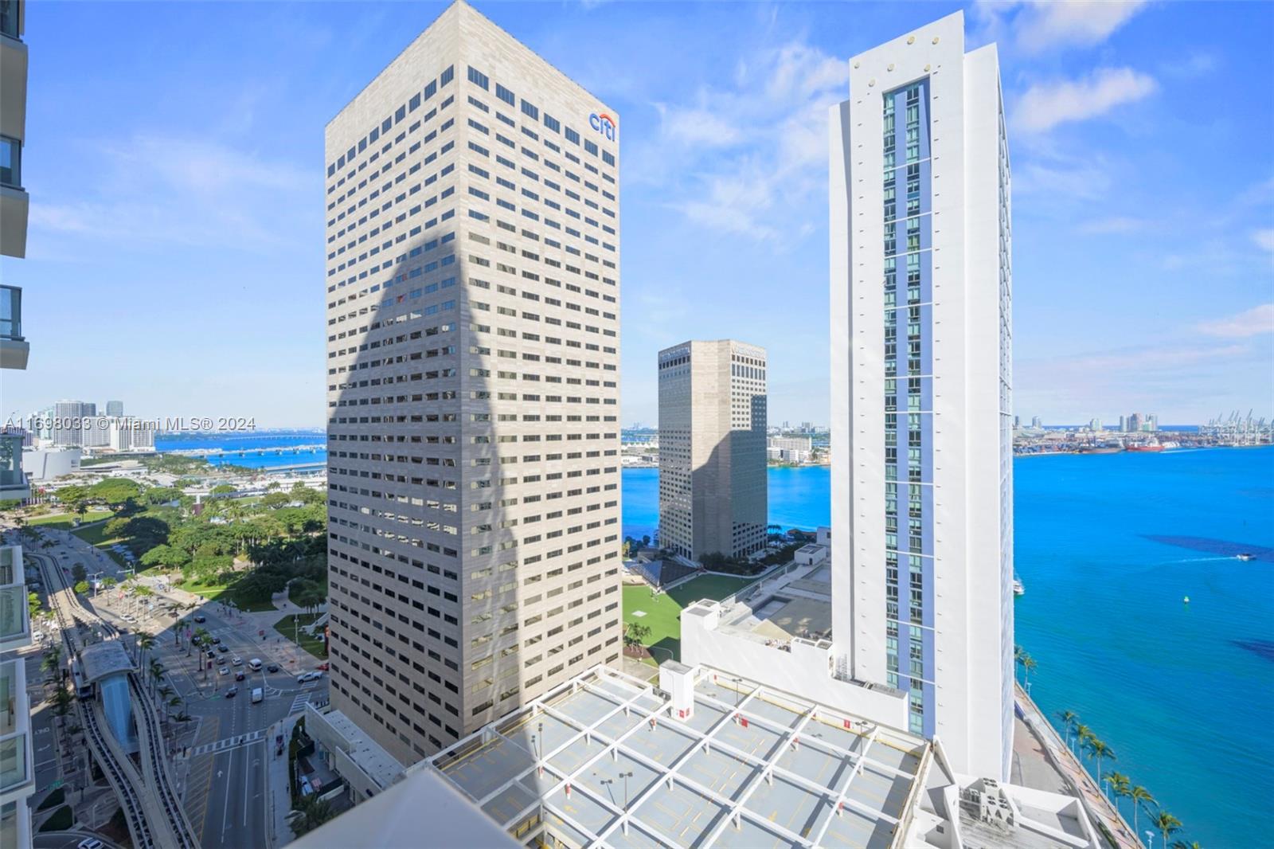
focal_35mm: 14
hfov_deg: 104.3
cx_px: 637
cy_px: 424
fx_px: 495
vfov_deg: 81.2
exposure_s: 1/200
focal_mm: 14
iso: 100
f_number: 11
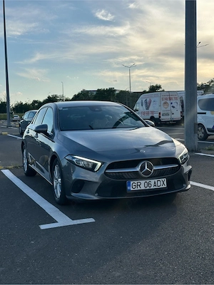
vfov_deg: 39.7
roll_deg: +0.6
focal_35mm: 48
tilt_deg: -3.1
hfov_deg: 30.3
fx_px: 396
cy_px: 142
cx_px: 107
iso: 64
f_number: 1.78
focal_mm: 6.86
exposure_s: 1/3731
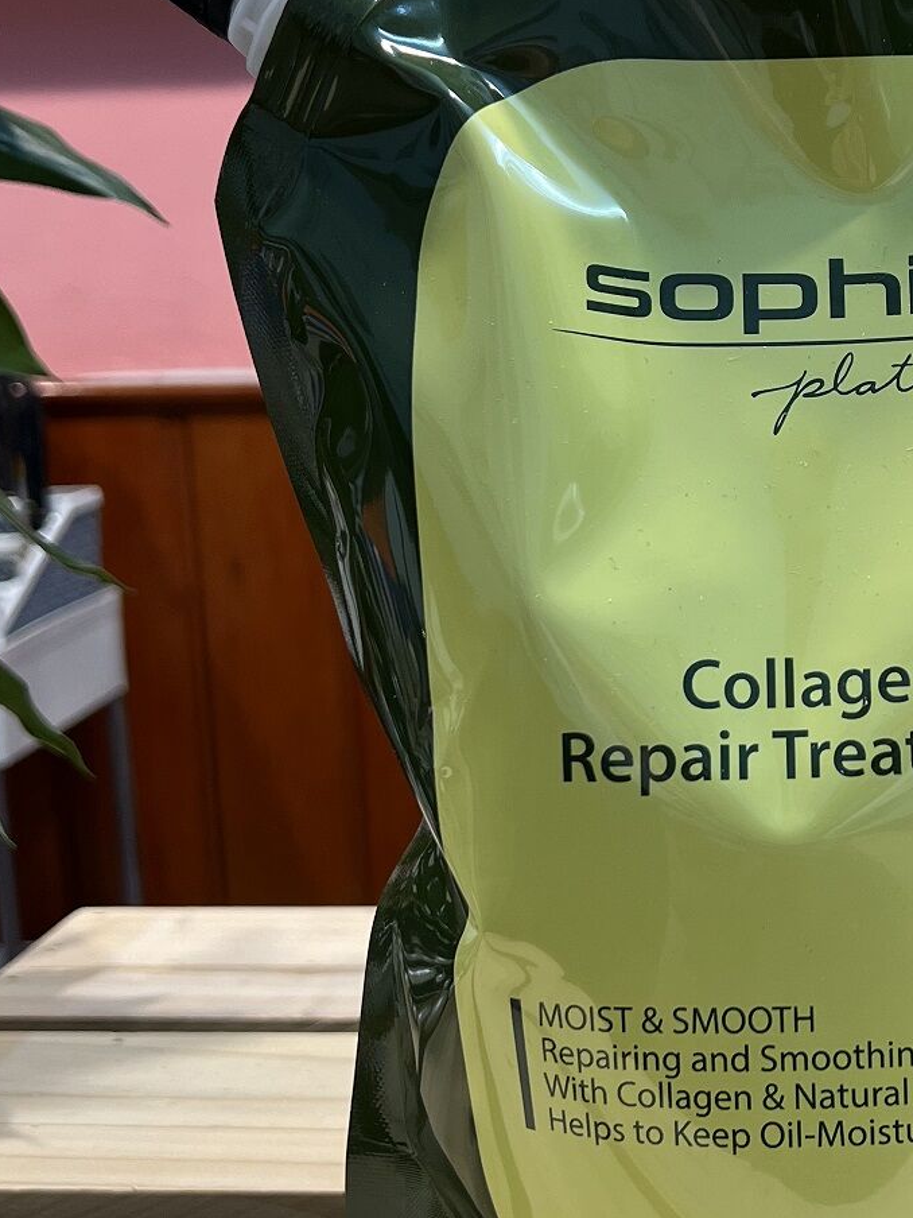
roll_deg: +1.4
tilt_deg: -9.1
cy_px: 596
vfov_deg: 33.2
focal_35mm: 58
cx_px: 854
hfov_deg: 24.4
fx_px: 2040
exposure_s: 1/50
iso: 80
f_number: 1.5
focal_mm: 5.7
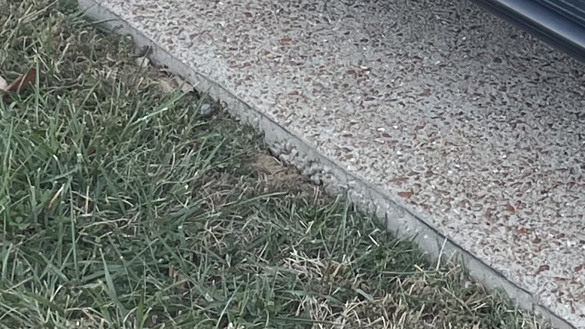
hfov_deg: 14.1
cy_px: -513
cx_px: 755
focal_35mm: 147
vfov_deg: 7.6
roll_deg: +1.4
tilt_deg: -15.2
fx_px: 2280
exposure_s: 1/186
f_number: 1.6
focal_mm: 4.2
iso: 32
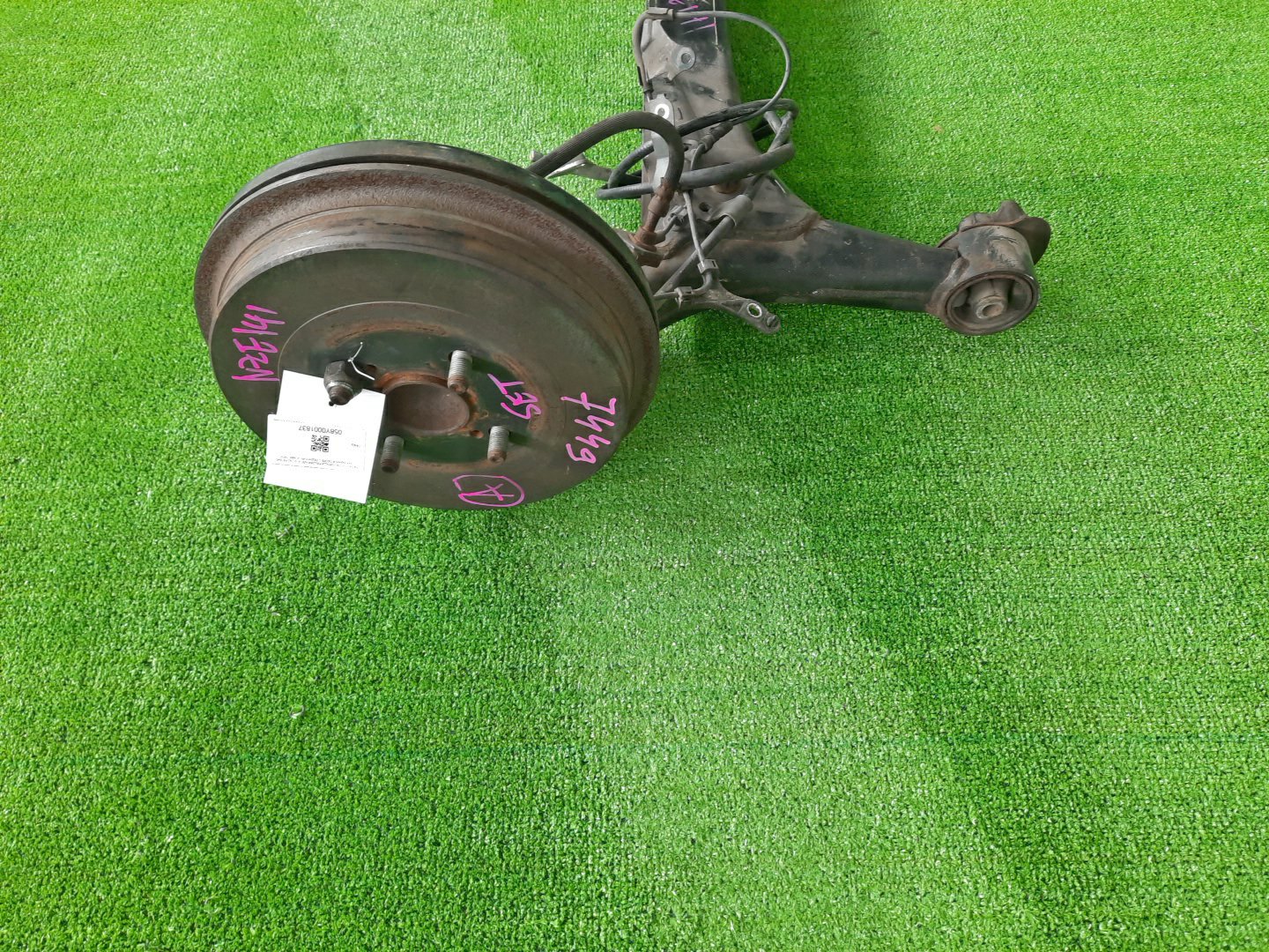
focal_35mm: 25
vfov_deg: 54.9
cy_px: 476
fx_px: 916
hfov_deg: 69.4
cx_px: 634
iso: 167
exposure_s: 1/50
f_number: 2
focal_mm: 4.6
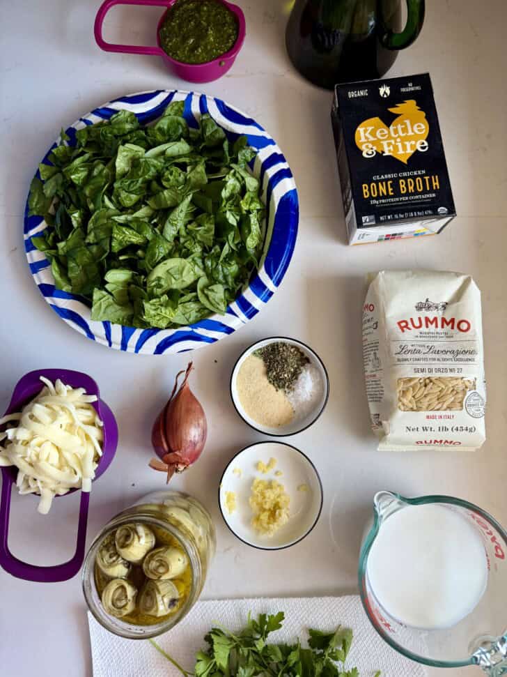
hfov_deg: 56.8
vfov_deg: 71.6
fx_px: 469
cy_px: 338
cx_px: 254
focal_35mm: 24
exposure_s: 1/121
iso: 80
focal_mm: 6.8
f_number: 1.8
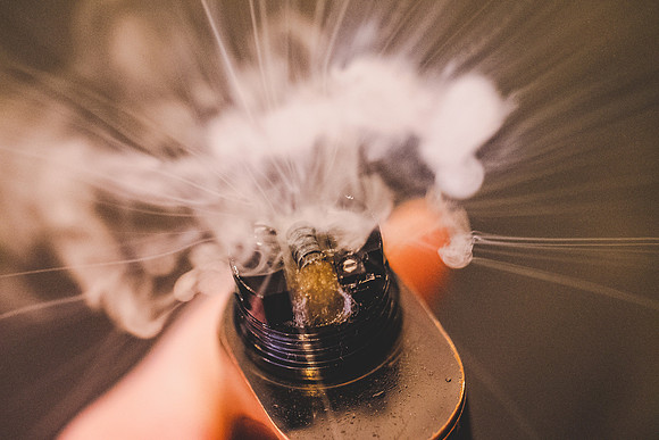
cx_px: 330
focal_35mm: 133
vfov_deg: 10.3
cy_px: 208
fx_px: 2437
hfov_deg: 15.4
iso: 6400
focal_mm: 64
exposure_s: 1/125
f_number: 2
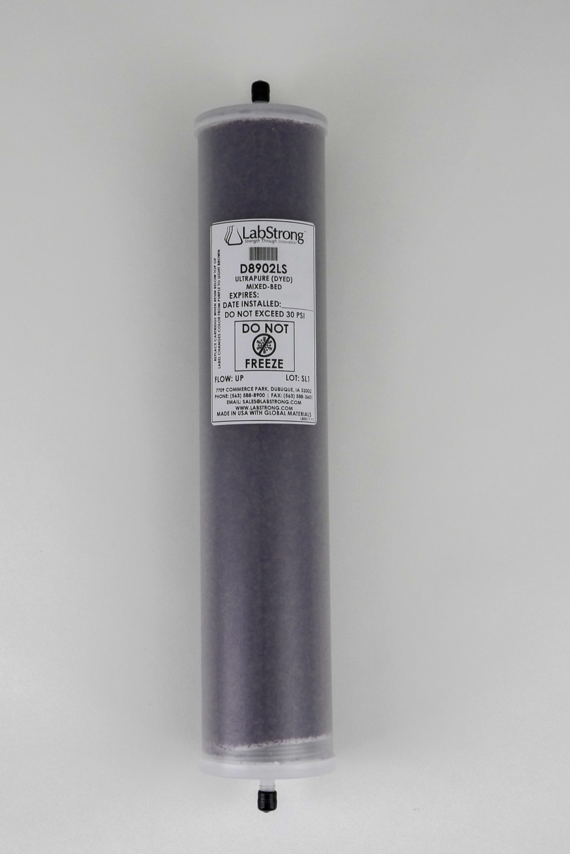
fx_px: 1662
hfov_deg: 19.5
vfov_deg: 28.8
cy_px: 431
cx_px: 265
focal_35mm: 70
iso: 500
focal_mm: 25
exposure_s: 1/80
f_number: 7.1
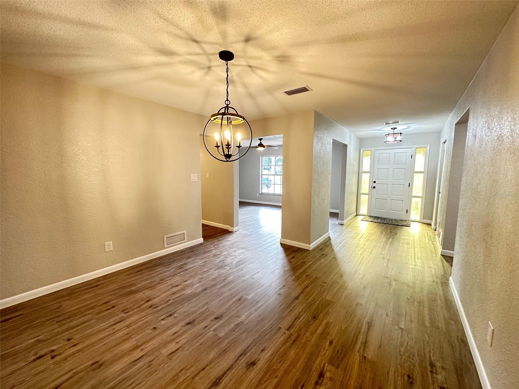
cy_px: 194
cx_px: 260
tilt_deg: -7.0
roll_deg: -0.3
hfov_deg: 102.1
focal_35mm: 14
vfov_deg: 85.7
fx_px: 210
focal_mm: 2.22
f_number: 2.2
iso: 500
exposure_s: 1/60
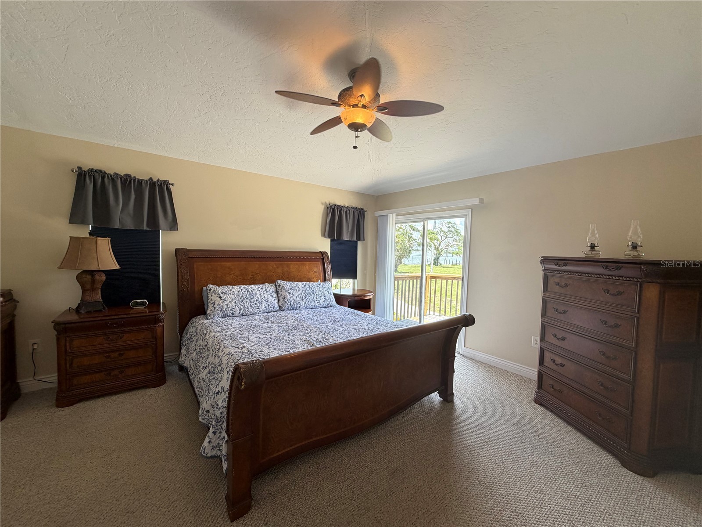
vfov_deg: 85.7
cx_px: 351
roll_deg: -0.8
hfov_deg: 102.1
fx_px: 284
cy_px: 264
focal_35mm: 14
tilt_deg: -3.3
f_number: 2.2
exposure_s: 1/121
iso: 125
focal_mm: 2.22
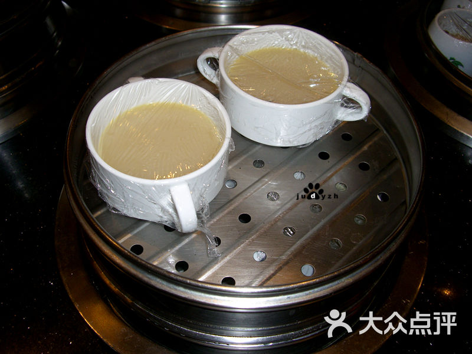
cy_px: 177
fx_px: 518
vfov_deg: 37.7
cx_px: 236
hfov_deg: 49.0
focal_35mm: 38
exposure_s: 1/60
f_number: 2.8
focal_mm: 7.9
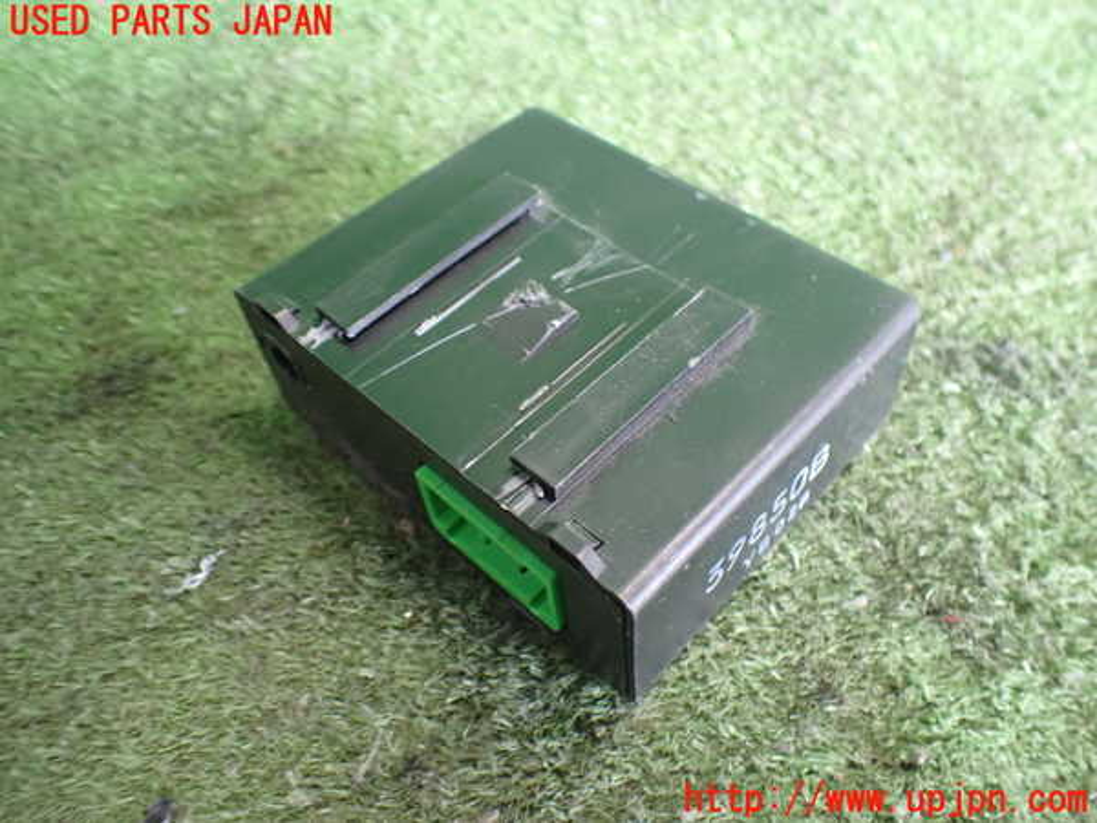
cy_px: 412
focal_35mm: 30
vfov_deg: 46.8
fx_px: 951
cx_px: 548
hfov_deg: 60.0
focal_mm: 5.4
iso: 800
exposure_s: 1/50
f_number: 2.3
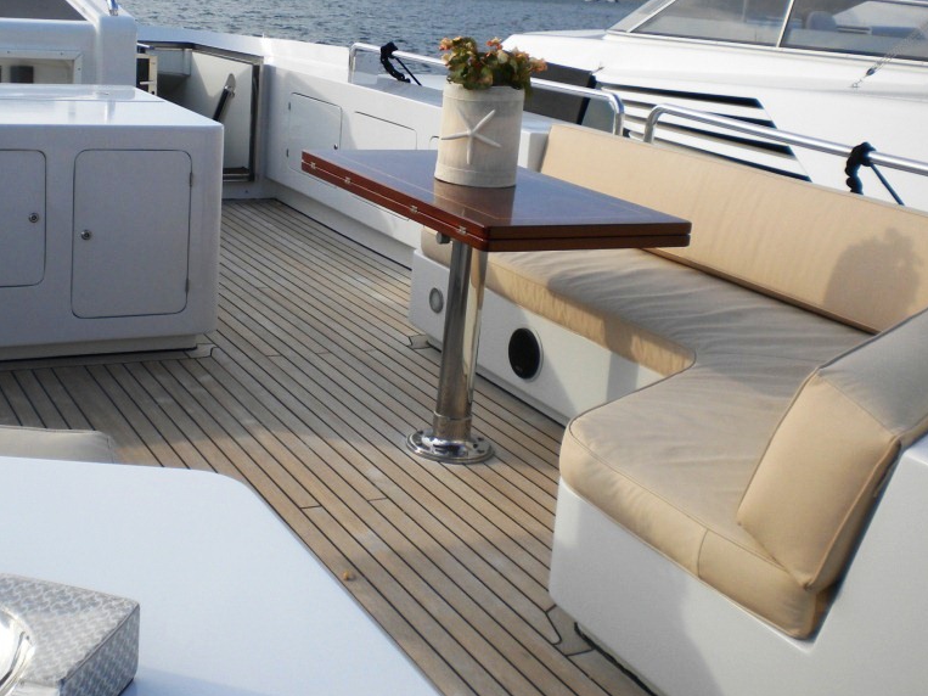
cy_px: 251
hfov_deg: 40.1
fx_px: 1260
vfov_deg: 30.7
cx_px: 328
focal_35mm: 47
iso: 80
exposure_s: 1/367
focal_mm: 6.3
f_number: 4.6
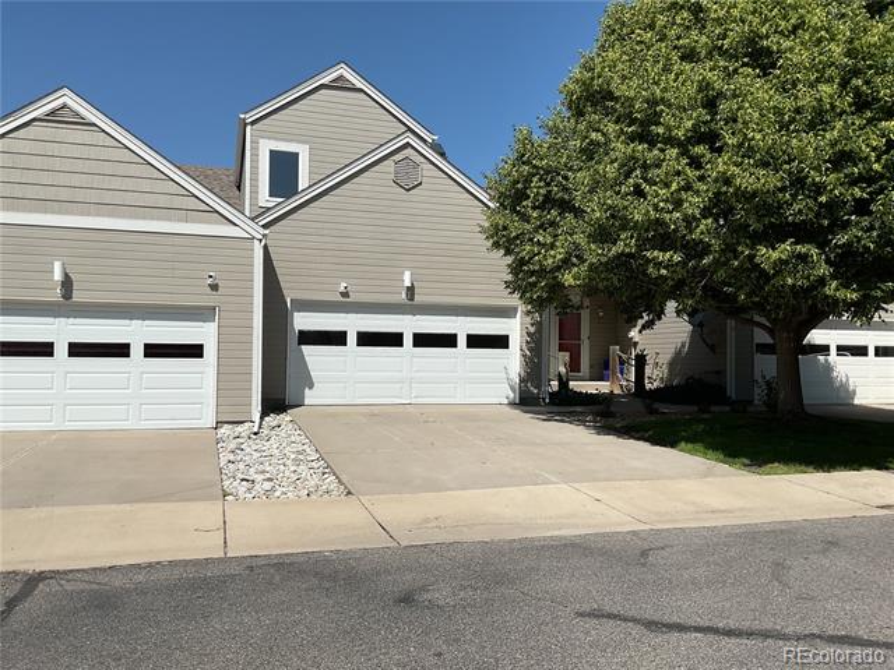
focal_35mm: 29
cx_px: 447
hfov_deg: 61.7
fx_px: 749
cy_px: 335
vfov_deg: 48.2
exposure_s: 1/3322
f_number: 1.8
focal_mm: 3
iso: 16
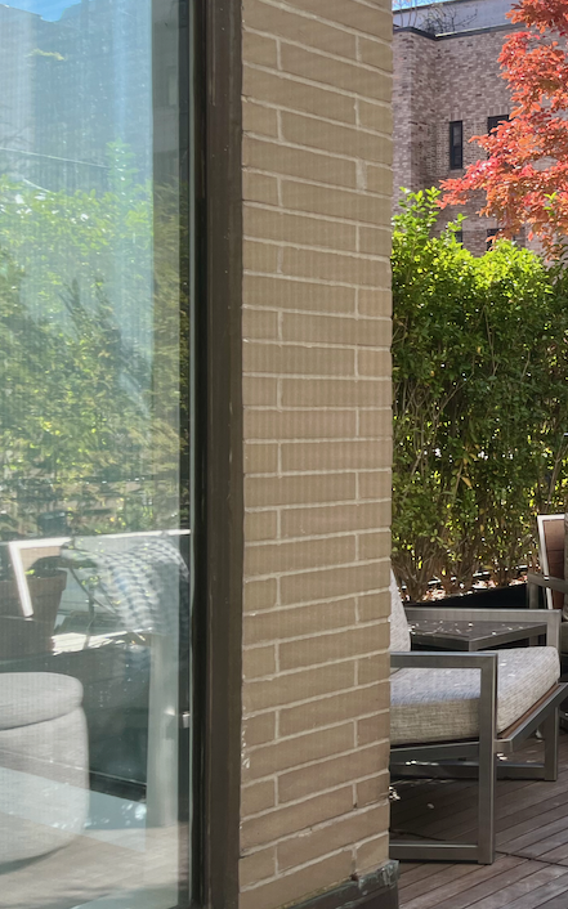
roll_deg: -0.4
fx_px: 1239
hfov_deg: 22.4
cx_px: 790
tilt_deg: -1.2
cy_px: 411
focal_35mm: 50
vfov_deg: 40.3
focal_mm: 5.1
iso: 50
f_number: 1.6
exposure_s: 1/571
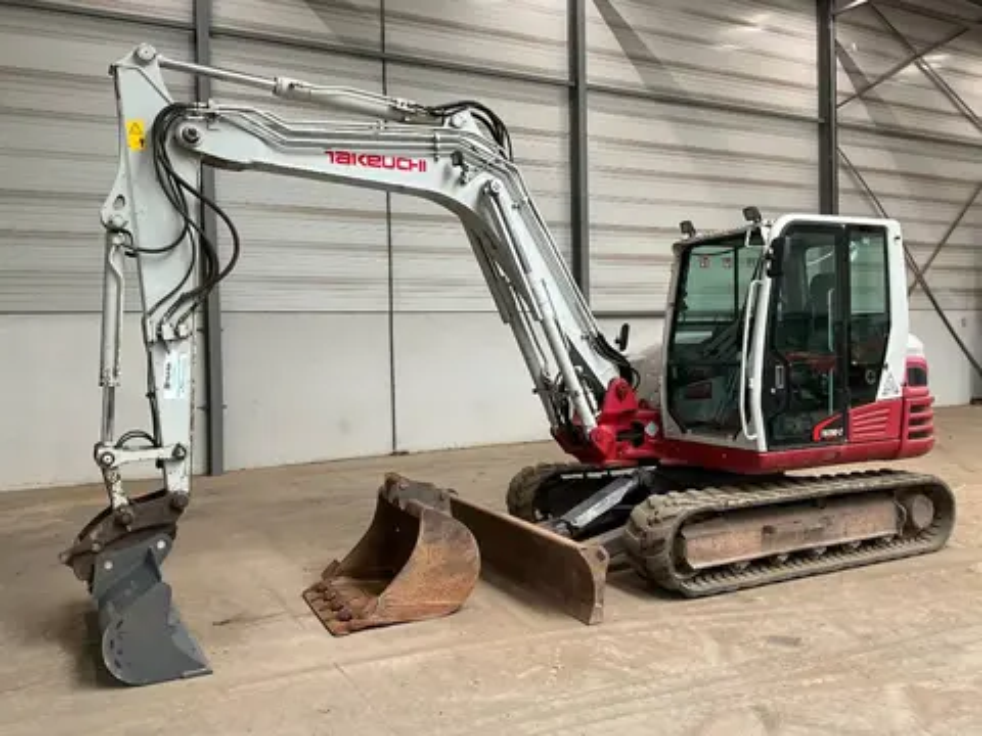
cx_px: 491
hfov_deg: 61.7
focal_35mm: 29
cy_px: 368
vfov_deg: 48.2
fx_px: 823
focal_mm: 3
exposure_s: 1/69
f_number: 1.8
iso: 64
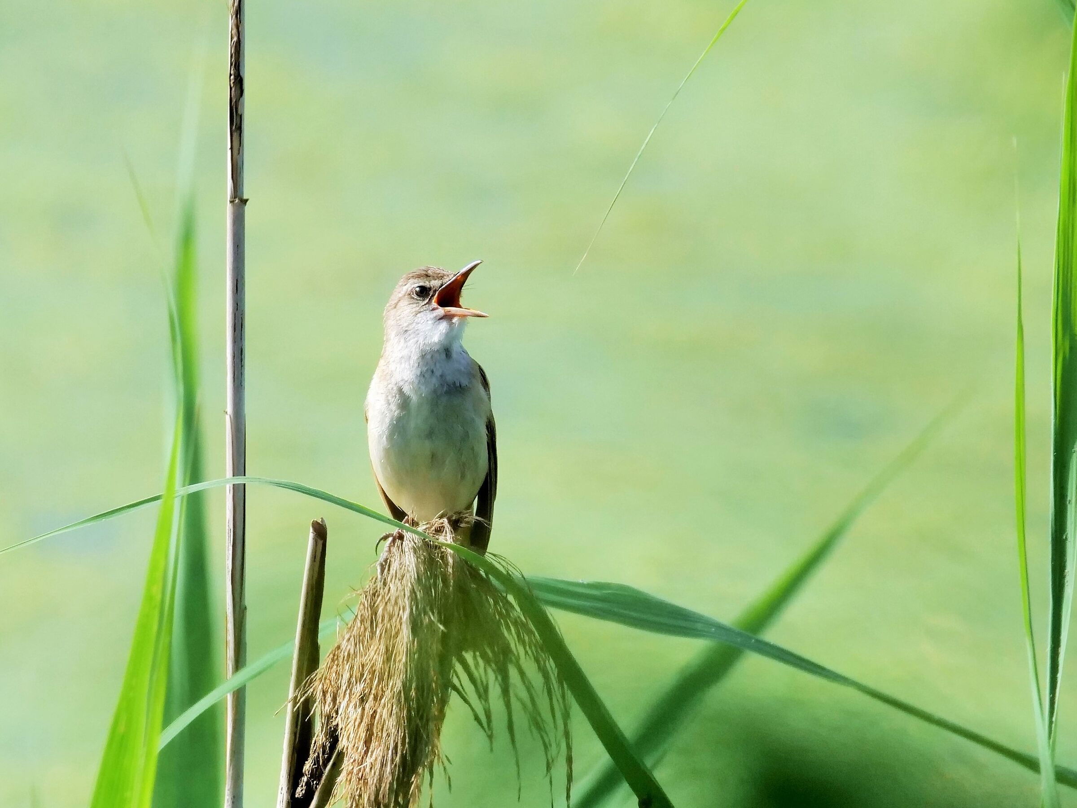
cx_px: 538
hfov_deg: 2.5
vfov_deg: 1.9
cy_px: 404
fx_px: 24890
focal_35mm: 800
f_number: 8
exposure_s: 1/640
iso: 400
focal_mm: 400
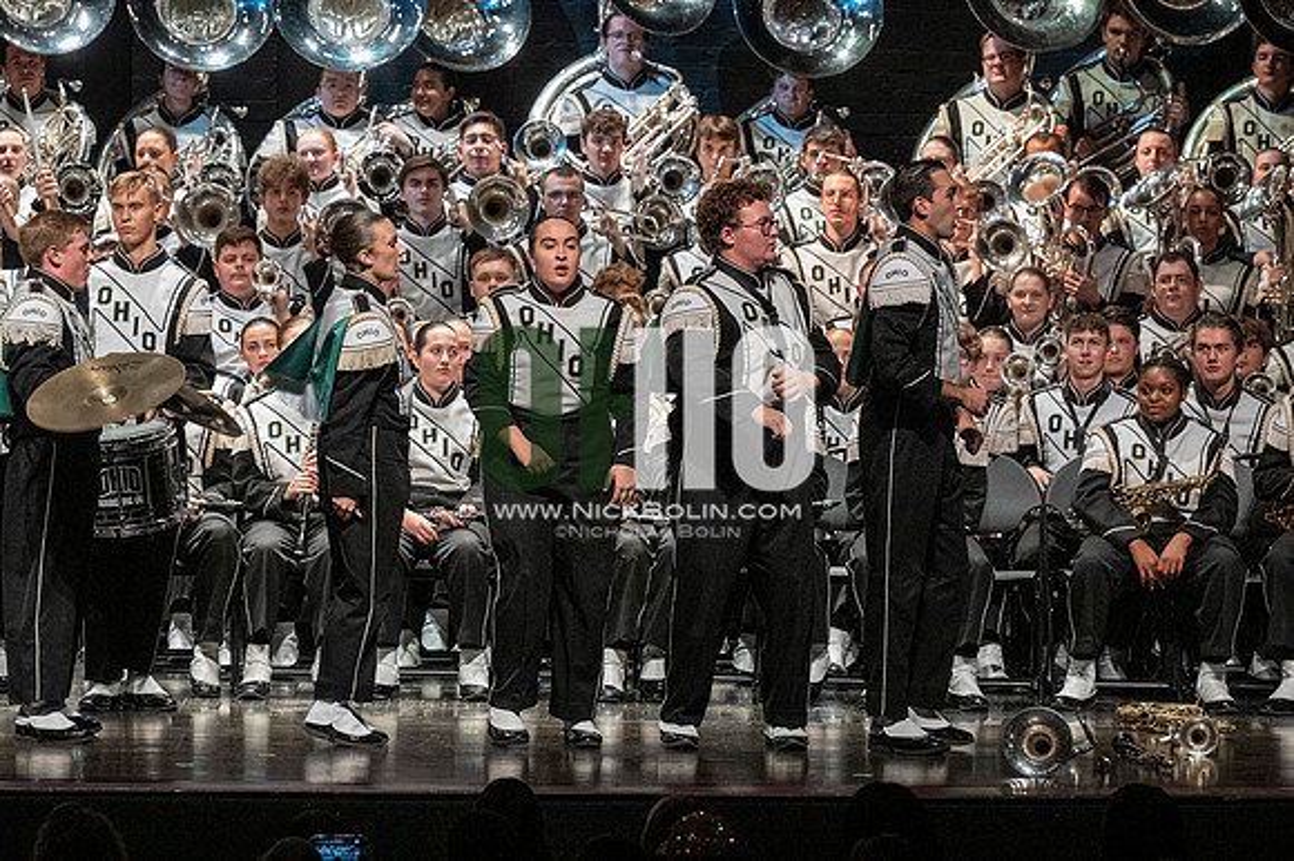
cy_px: 430
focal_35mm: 225
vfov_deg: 6.1
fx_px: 8083
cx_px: 647
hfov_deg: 9.2
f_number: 4
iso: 4000
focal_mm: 150
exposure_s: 1/500
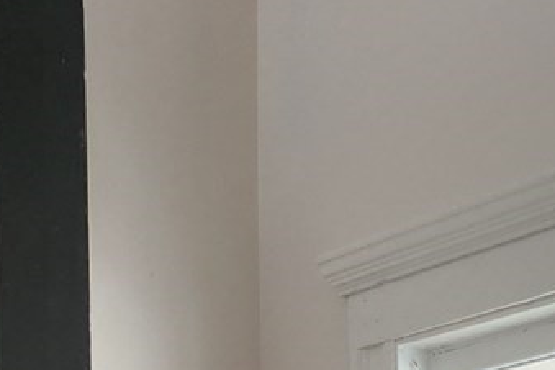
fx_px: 1742
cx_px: 449
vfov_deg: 10.0
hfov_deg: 17.9
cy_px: 990
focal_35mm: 113
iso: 500
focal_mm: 5
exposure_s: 1/120
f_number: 1.8
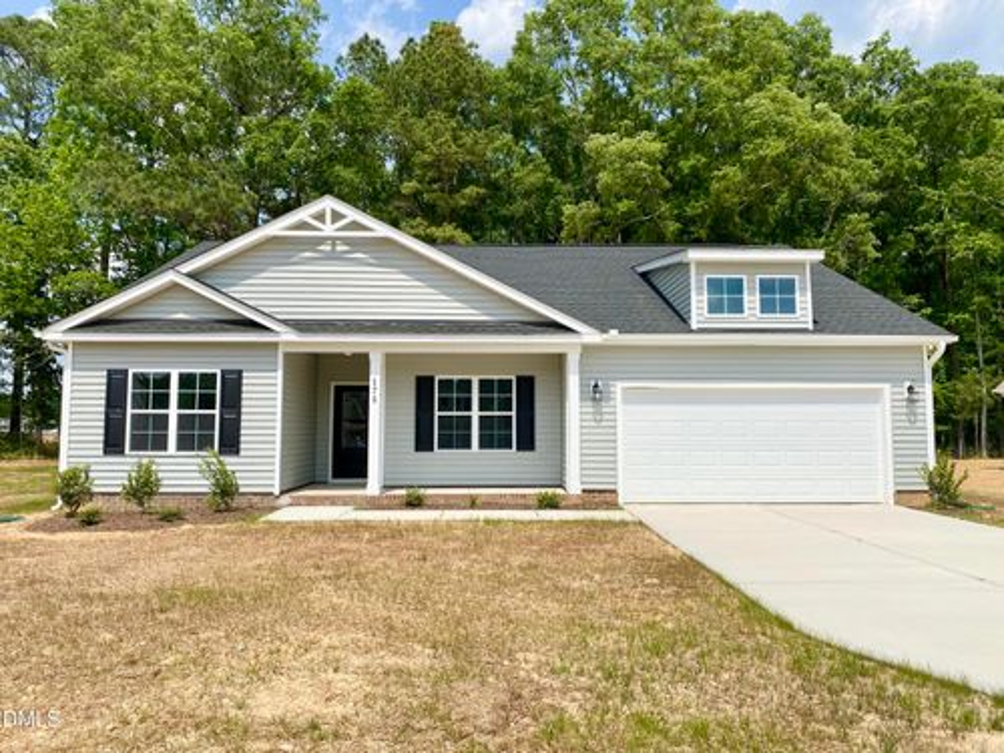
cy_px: 376
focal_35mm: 26
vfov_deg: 53.1
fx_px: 754
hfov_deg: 67.3
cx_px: 502
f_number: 1.8
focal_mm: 4.25
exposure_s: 1/4274
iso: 32
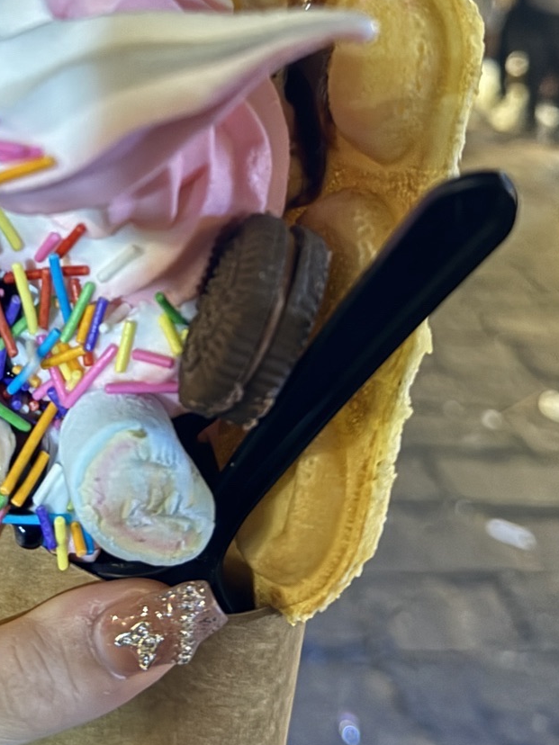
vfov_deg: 32.4
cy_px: 157
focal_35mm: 58
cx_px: 133
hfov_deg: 24.9
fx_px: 1249
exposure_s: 1/20
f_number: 1.78
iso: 1600
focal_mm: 6.86
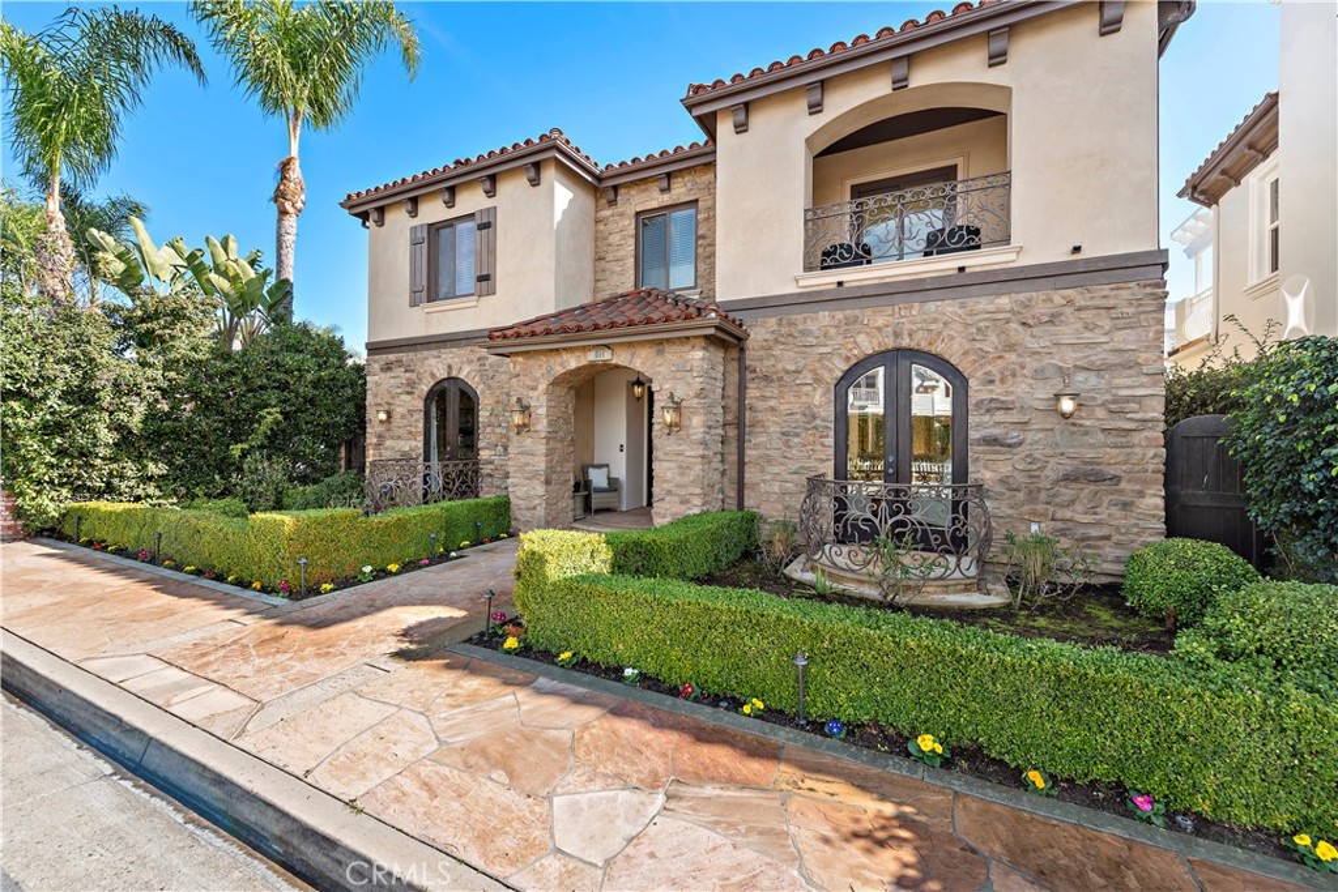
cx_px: 669
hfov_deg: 104.2
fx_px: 520
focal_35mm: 14
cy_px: 446
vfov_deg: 81.2
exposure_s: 1/160
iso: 160
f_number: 7.1
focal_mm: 14
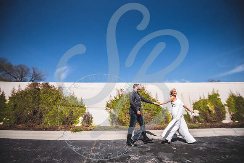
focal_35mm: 14
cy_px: 82
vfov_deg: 80.7
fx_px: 96
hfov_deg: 103.7
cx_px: 121
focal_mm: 14
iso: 100
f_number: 2.8
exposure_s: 1/3200
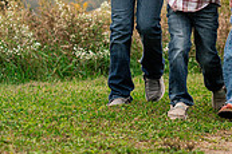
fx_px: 1835
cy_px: -45
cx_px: 216
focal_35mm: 285
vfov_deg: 4.8
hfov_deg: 7.2
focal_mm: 85
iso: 640
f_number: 3.2
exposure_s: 1/250
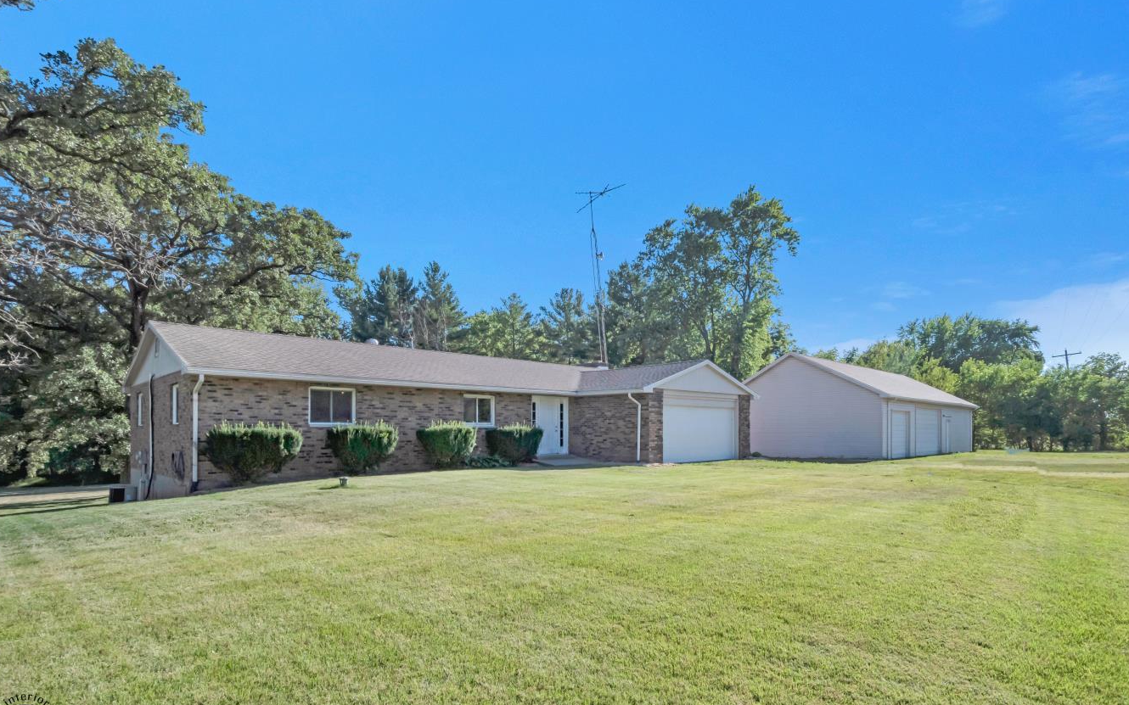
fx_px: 492
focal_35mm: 16
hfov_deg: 97.8
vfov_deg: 71.2
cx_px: 568
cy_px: 370
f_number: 13
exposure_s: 1/640
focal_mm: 10
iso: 400
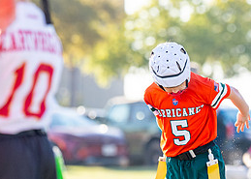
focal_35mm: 444
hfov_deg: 4.5
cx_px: 198
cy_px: 132
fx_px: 3165
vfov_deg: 3.2
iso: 250
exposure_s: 1/1600
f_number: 2.8
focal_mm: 126
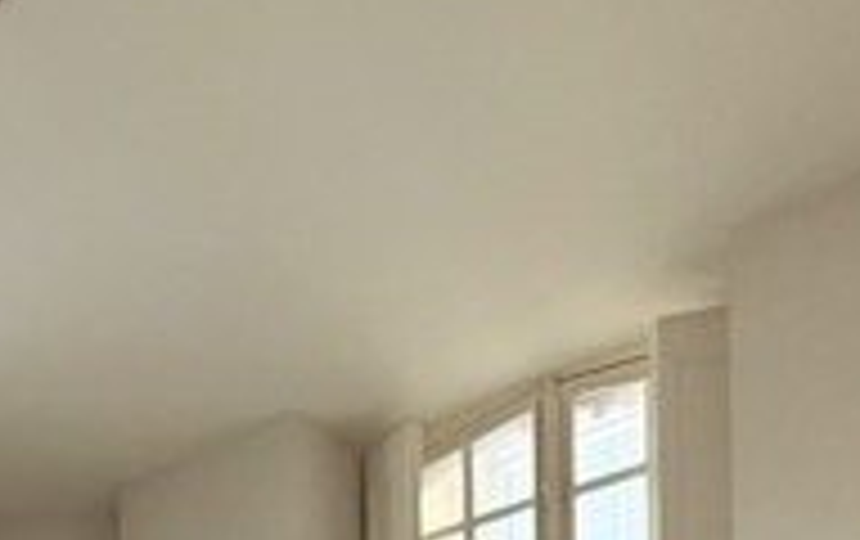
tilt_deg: +0.1
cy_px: 1148
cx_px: 131
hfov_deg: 31.7
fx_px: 1455
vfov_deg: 15.6
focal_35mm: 62
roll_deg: +1.3
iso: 320
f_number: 2.2
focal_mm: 2.22
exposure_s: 1/60
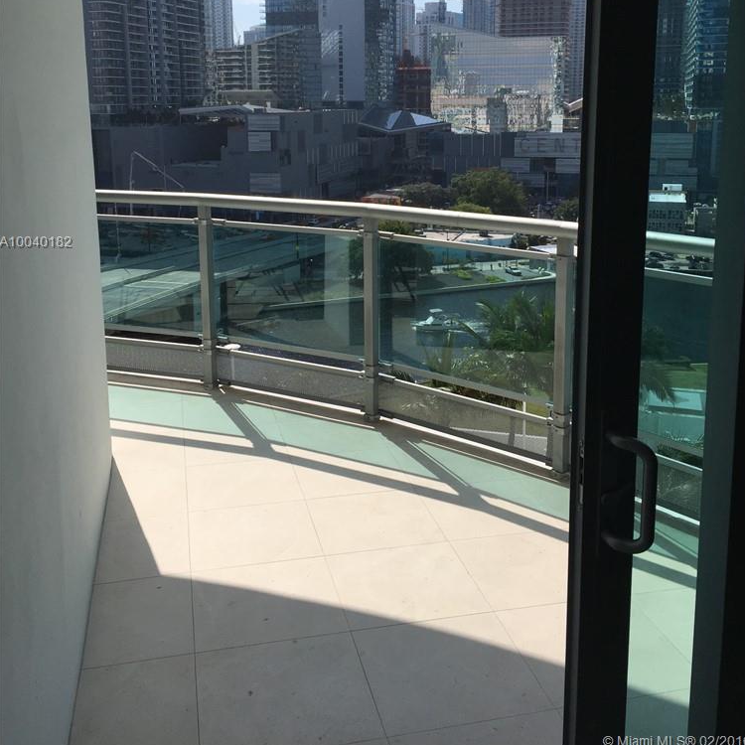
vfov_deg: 46.4
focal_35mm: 35
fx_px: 852
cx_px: 378
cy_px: 243
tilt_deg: -9.6
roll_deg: +0.9
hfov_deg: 47.2
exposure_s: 1/3968
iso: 32
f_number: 2.2
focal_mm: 4.15
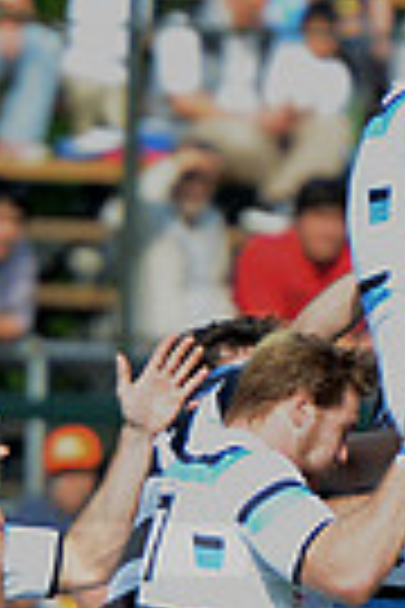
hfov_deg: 1.6
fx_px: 14191
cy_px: 660
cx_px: -126
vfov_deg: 2.5
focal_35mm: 841
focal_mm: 195
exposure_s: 1/1250
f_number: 2.8
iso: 250
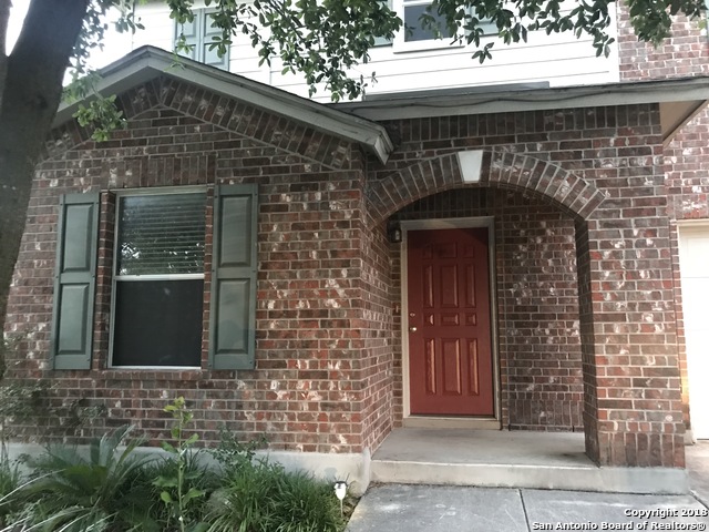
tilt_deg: +7.6
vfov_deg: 49.7
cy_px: 266
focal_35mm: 28
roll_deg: +0.0
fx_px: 573
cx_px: 354
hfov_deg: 63.4
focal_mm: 3.99
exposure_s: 1/5
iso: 100
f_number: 1.8
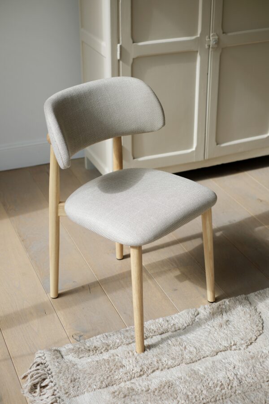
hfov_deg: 25.5
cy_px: 202
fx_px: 594
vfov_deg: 37.5
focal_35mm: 53
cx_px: 134
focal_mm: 35
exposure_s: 1/210
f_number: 2.8
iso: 125
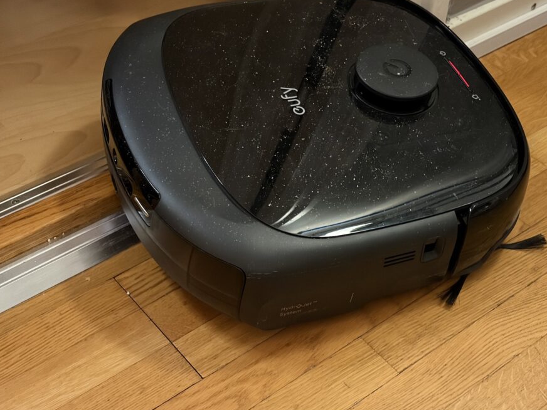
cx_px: 285
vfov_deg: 24.8
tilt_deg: -42.6
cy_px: 189
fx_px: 932
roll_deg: -2.1
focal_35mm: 59
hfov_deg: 32.7
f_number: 1.6
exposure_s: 1/19
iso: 500
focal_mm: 5.96
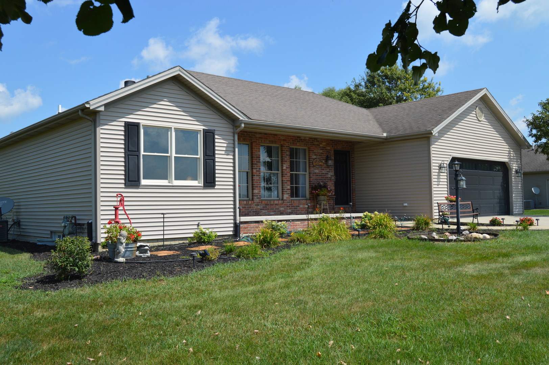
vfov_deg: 38.3
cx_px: 274
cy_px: 182
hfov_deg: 55.1
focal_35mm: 34
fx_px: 526
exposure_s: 1/250
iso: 100
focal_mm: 23
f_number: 8
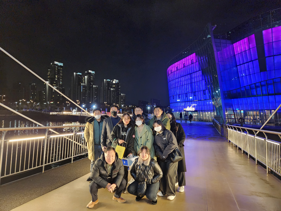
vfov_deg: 58.9
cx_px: 140
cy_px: 106
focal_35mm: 23
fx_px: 187
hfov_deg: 73.9
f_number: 1.8
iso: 1000
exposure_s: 1/120
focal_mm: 5.4
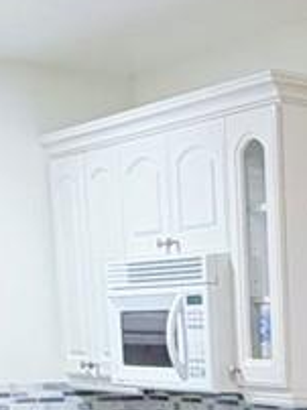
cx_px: 742
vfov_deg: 16.9
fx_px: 1315
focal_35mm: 111
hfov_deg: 11.1
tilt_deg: -7.5
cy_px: 507
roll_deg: -0.2
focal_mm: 2.22
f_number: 2.2
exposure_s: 1/120
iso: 250
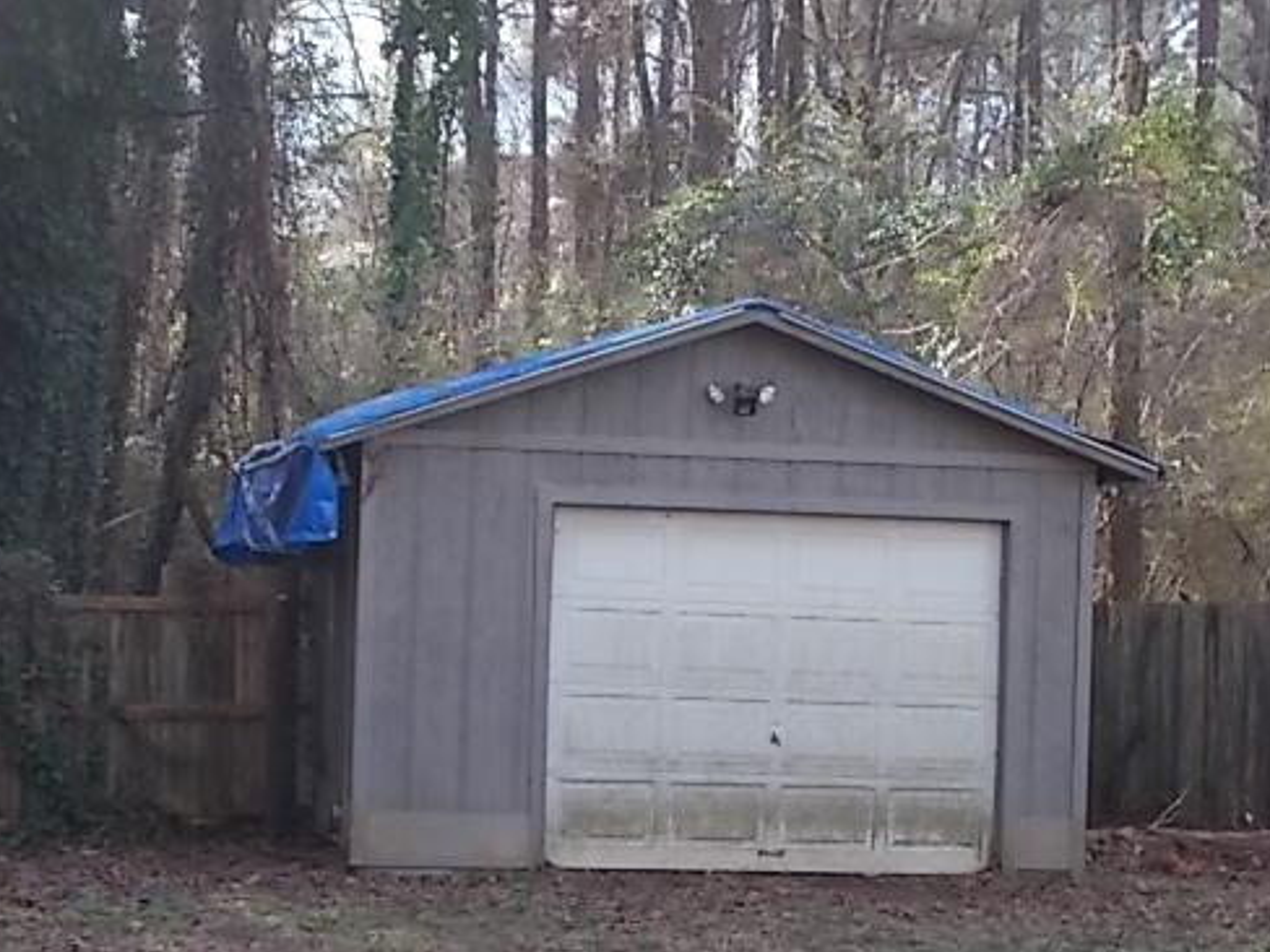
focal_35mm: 76
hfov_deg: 25.6
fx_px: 2788
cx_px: 750
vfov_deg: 19.4
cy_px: 580
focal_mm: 10.3
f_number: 4.9
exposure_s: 1/60
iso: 80
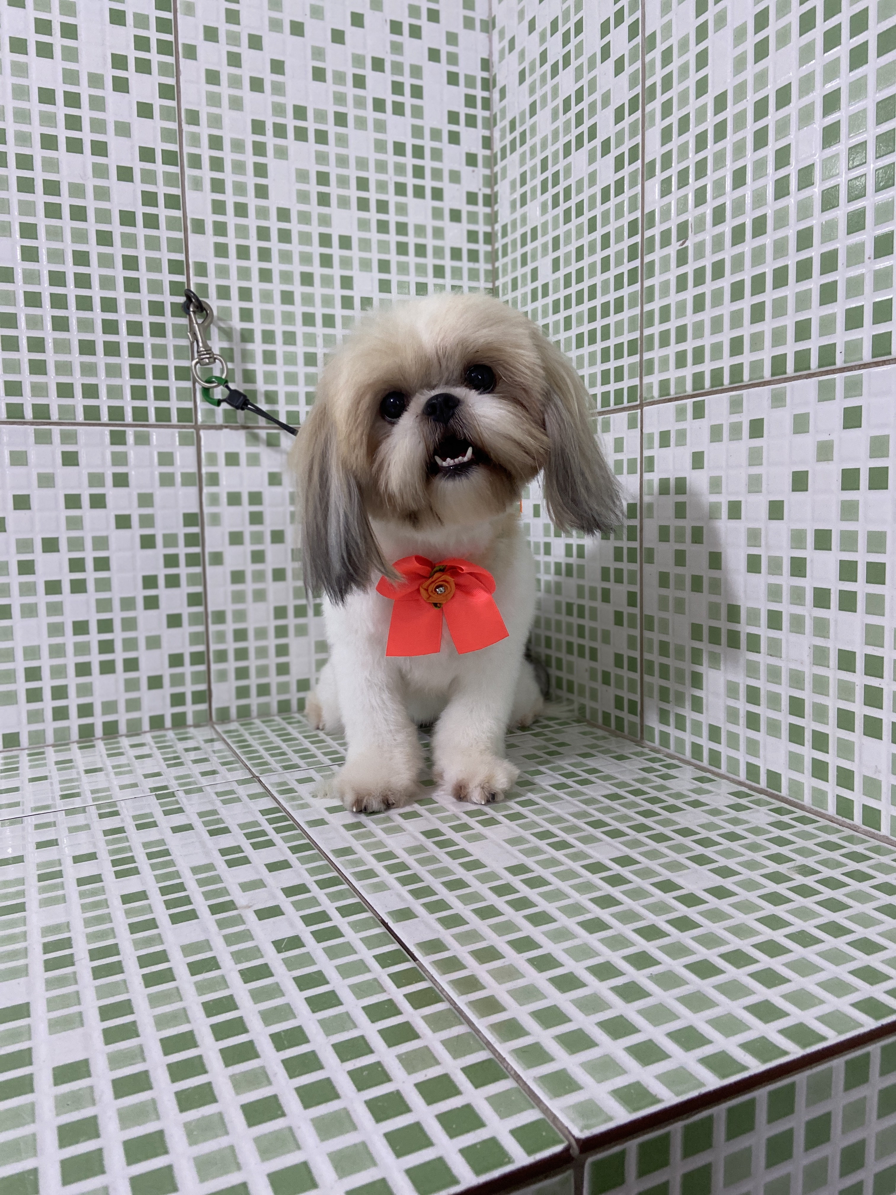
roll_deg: +2.0
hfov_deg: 53.1
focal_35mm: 26
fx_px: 897
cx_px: 448
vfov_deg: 67.3
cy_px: 598
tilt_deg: -4.5
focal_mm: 4.25
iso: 160
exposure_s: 1/60
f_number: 1.8
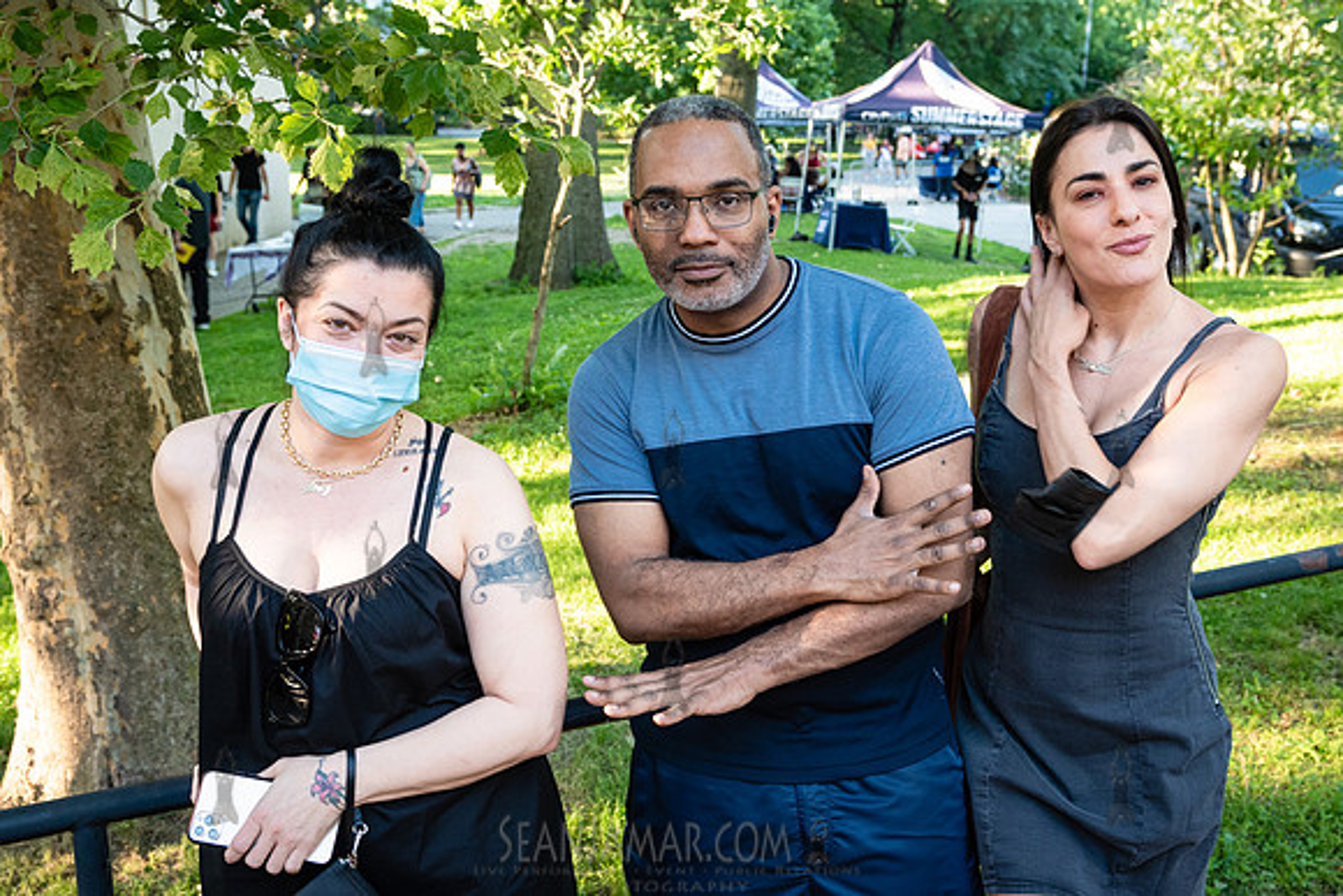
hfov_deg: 47.3
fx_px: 1532
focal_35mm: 41
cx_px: 742
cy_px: 411
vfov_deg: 32.6
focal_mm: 32
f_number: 4.5
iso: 800
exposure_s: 1/125
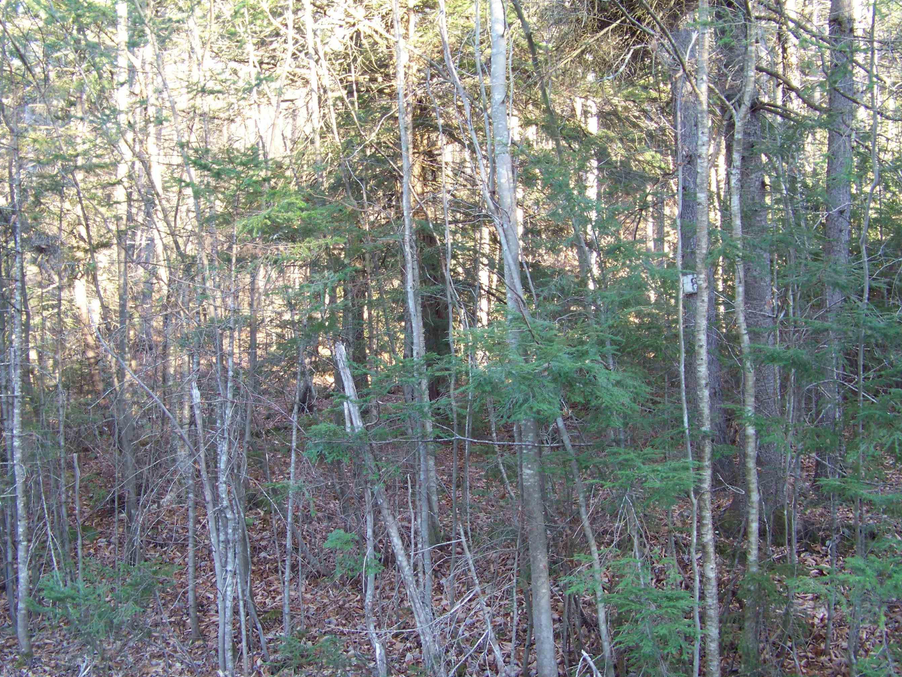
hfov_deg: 45.8
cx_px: 451
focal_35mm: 41
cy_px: 360
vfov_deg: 35.1
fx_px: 1068
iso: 123
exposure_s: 1/30
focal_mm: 5.85
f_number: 2.8
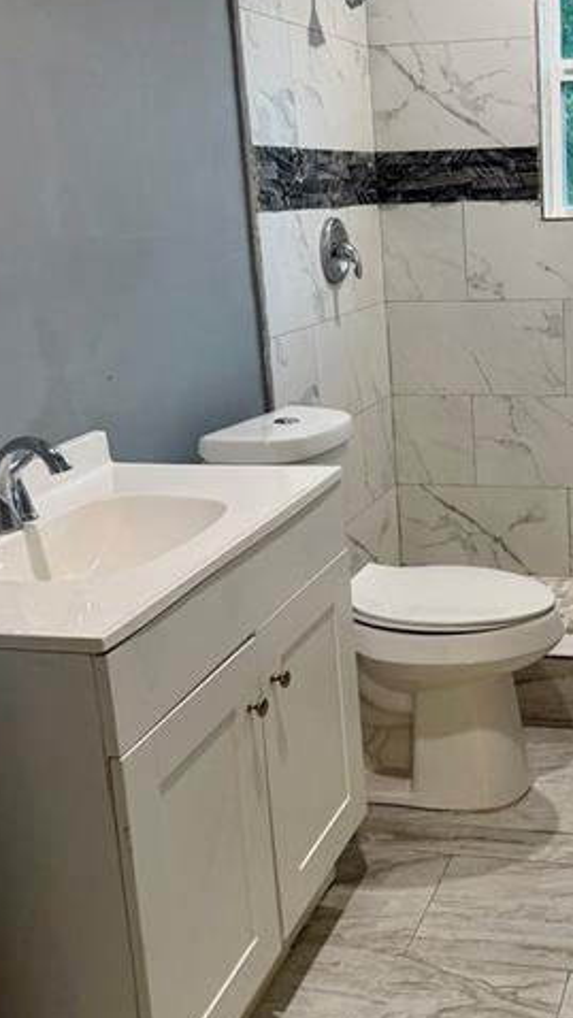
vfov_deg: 48.3
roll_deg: +1.7
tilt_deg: -13.4
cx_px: 545
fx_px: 1134
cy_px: 449
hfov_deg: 27.1
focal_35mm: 42
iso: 200
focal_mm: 6.76
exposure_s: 1/121
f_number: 1.78
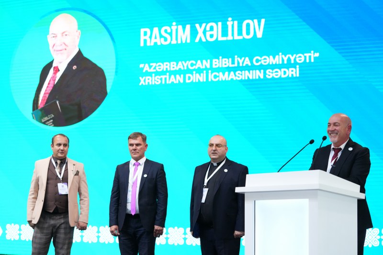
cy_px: 128
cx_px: 192
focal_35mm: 70
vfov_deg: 19.4
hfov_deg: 28.8
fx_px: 745
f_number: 4
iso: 4000
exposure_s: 1/200
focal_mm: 70
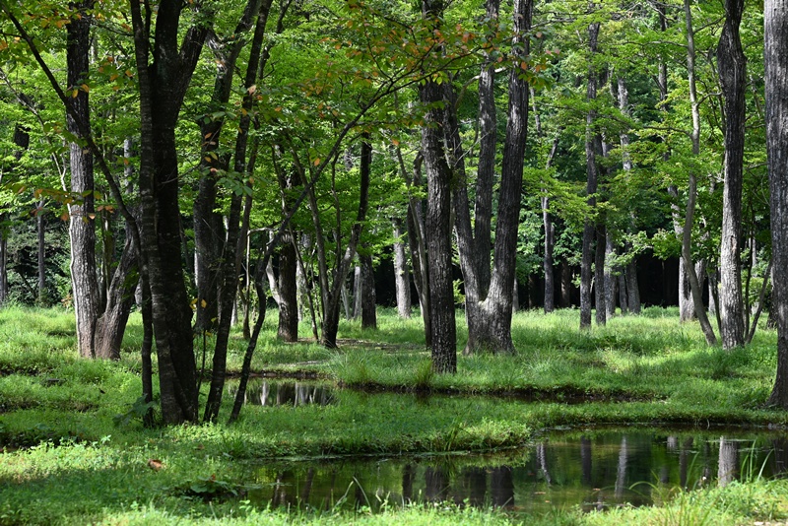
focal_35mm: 85
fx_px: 1861
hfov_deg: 23.9
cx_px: 394
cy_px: 263
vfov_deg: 16.1
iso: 100
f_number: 6.3
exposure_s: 1/125
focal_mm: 85
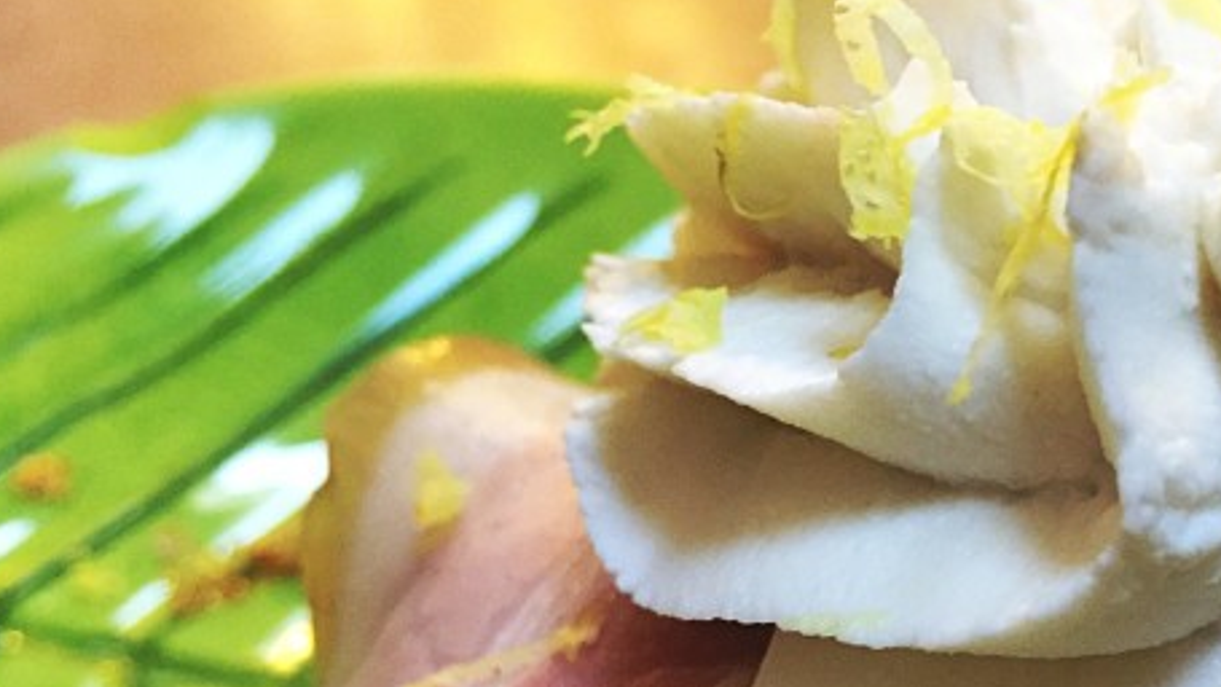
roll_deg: -4.0
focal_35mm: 59
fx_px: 1910
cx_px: 1063
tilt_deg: -38.2
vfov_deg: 19.7
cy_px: 703
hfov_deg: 33.8
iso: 200
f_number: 2.2
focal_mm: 4.15
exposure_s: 1/33
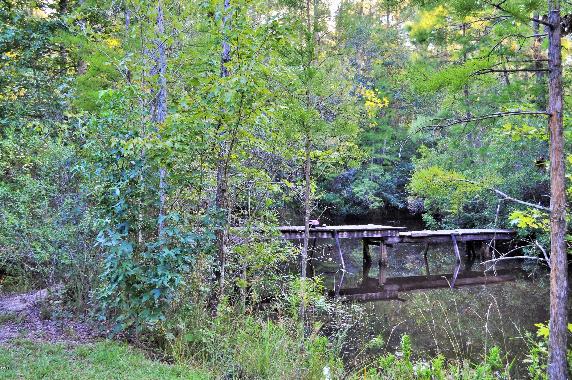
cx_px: 286
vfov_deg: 34.1
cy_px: 190
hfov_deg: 49.6
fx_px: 619
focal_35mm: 39
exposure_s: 1/80
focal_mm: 26
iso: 400
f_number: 4.5
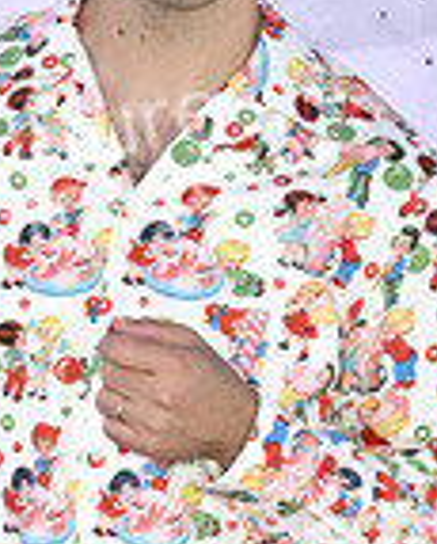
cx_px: 148
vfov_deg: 11.3
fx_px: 2740
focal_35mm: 170
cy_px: 373
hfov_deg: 9.1
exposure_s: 1/320
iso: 800
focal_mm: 65
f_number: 5.6
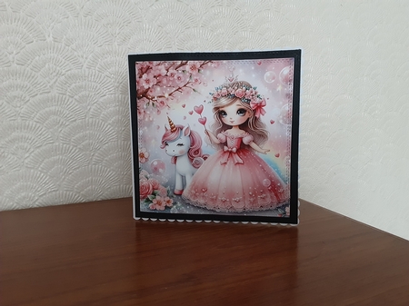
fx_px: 331
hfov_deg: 63.5
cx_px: 204
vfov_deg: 49.7
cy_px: 153
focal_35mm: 28
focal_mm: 2.9
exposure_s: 1/25
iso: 200
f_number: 1.9
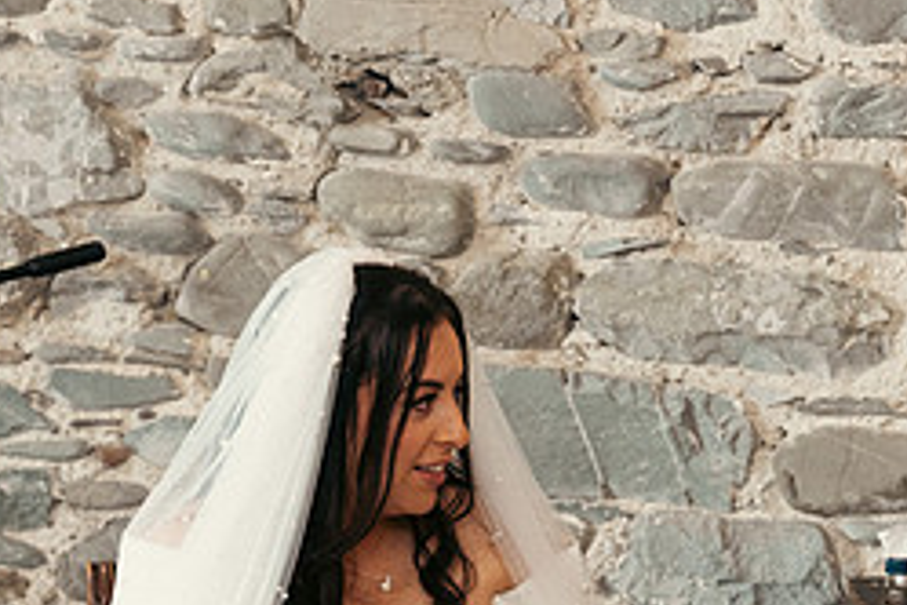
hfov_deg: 12.5
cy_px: 647
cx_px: 860
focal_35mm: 163
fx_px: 4106
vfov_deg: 8.4
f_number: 3.5
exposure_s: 1/160
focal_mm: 70
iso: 1250
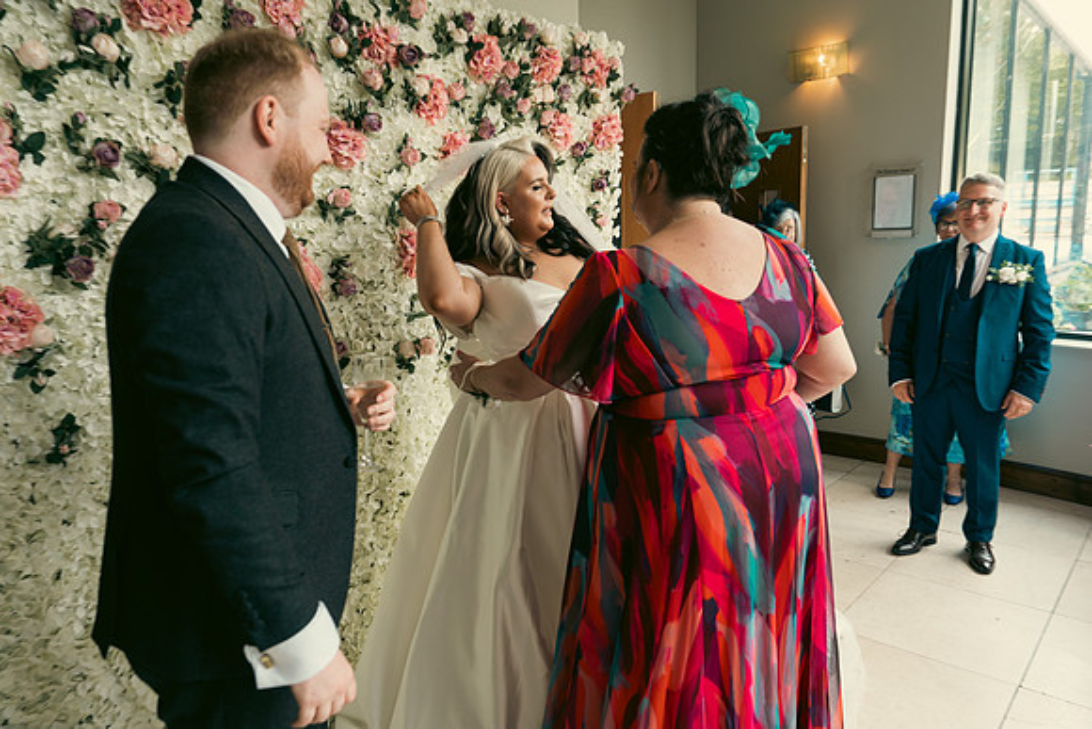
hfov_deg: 73.7
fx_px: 728
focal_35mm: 24
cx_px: 546
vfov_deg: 53.2
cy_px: 364
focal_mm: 24
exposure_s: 1/160
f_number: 3.5
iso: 400
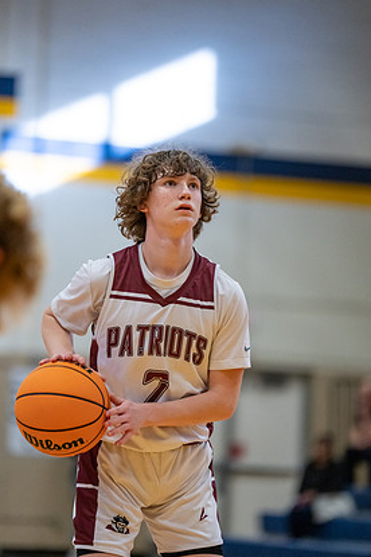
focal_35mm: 201
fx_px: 3107
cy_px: 289
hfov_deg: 6.8
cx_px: 177
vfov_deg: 10.2
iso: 5000
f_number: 2.8
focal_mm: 185
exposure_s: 1/1000
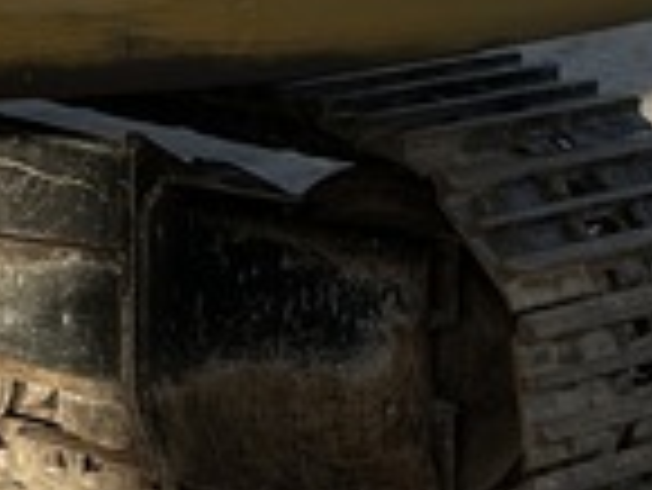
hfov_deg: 9.9
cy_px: -517
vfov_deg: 7.8
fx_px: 3450
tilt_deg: -1.8
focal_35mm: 183
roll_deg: +1.8
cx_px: -751
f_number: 1.5
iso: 50
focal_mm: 5.7
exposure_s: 1/3571
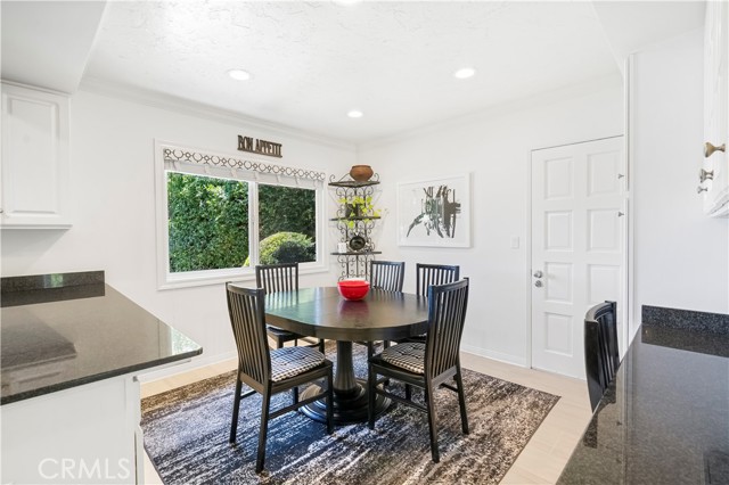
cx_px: 364
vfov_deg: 73.7
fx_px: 324
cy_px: 242
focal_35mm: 16
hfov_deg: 96.8
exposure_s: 1/4
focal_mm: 16
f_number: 7.1
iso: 100
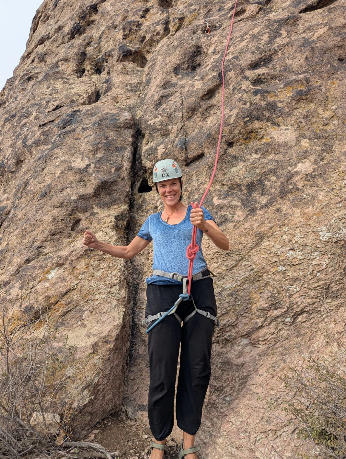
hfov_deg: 56.9
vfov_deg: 71.5
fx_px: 319
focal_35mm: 24
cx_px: 173
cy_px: 230
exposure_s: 1/1110
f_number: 1.85
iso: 37
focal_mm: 6.81
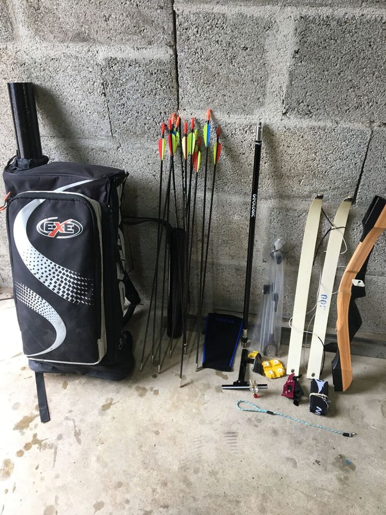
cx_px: 193
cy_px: 258
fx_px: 431
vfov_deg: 61.7
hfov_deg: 48.2
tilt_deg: -39.9
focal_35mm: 29
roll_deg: +1.5
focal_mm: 4.15
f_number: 2.2
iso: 64
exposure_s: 1/33
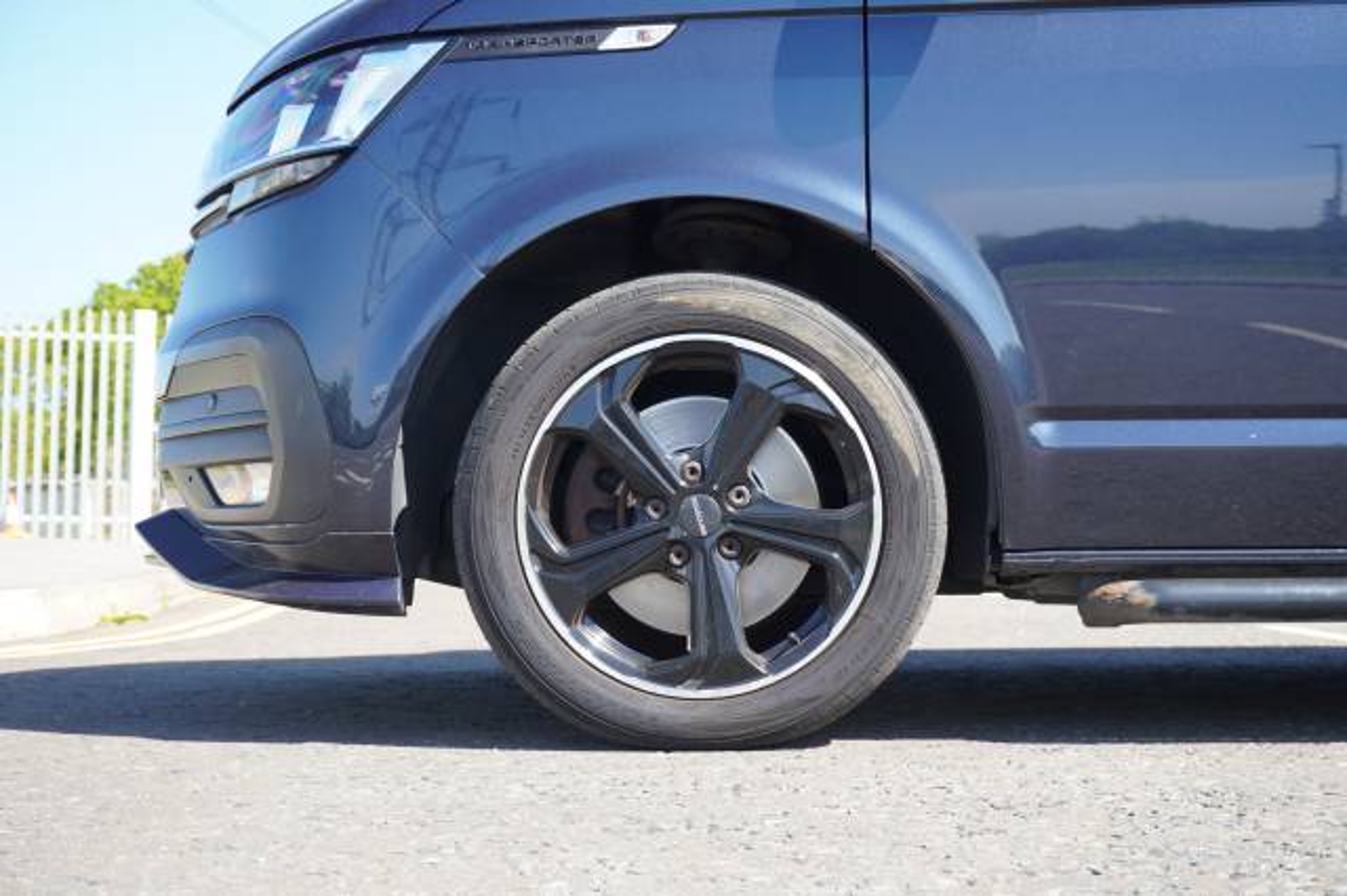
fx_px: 2244
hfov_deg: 33.4
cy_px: 448
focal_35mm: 60
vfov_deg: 22.6
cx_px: 674
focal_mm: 40
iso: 125
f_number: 5.6
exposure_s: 1/80
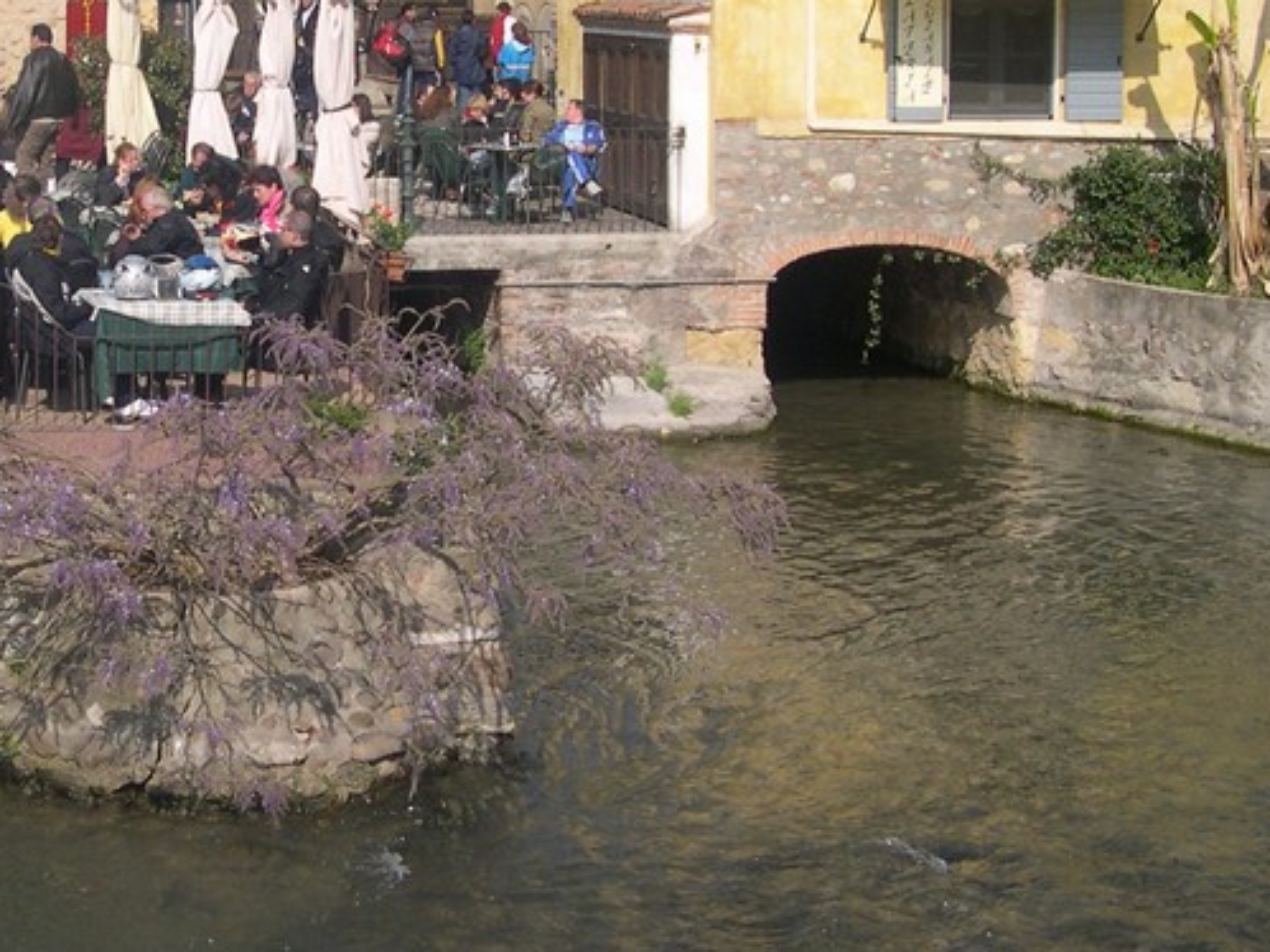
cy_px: 321
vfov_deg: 18.8
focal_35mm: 78
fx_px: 2861
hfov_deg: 24.7
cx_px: 270
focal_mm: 8
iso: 100
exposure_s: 1/249
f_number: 7.6
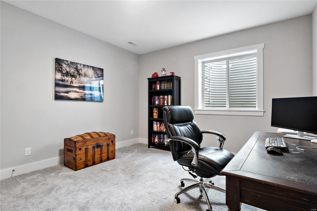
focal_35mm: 18
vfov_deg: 67.4
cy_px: 106
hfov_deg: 90.0
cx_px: 158
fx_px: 158
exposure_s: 1/8
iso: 400
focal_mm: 9
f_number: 8
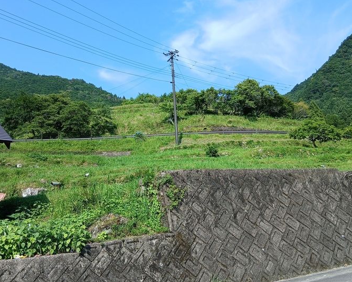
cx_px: 180
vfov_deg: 47.1
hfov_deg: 57.2
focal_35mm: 31
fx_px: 323
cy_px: 143
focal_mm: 3.86
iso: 20
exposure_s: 1/352
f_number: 1.8
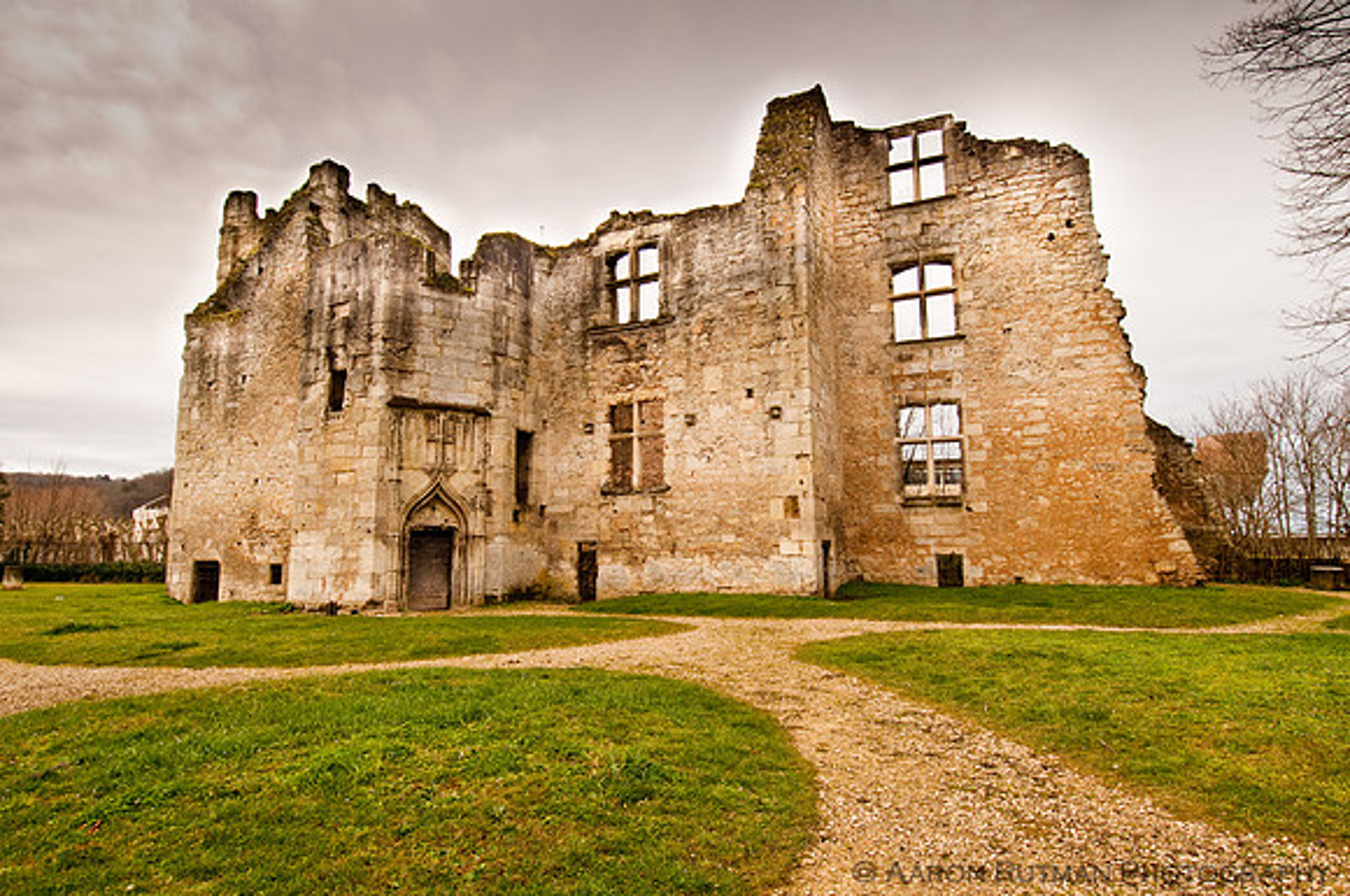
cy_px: 448
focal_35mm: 18
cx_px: 675
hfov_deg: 90.1
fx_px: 674
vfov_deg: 67.2
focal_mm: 12
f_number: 11
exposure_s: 1/125
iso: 200
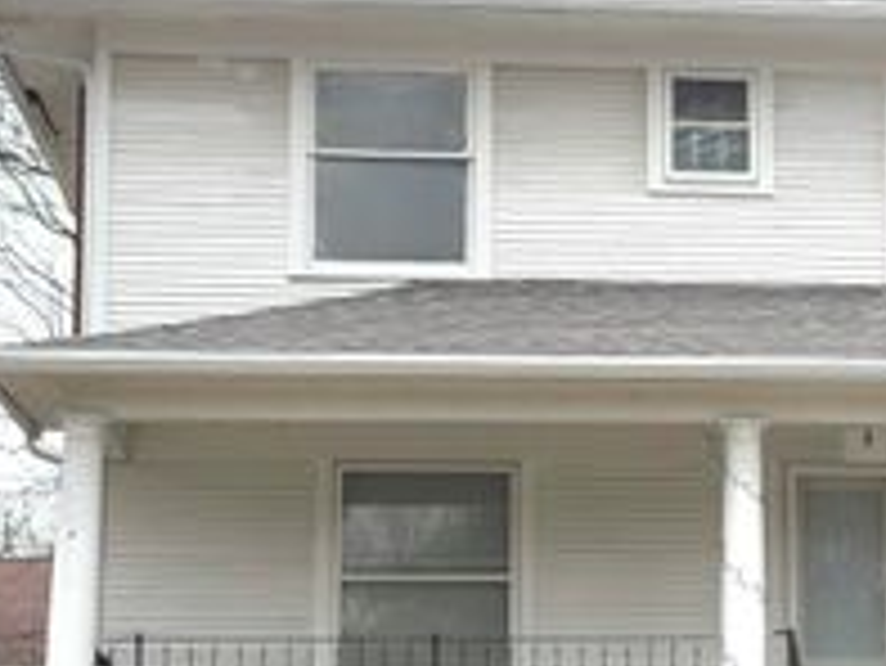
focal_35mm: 122
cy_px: 398
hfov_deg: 15.9
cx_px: 819
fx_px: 3125
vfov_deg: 12.2
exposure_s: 1/2033
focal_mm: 6.76
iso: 80
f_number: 1.78
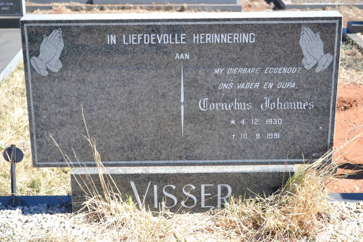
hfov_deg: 29.9
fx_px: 681
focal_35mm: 68
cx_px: 182
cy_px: 121
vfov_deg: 20.2
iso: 280
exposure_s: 1/125
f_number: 5.6
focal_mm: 45
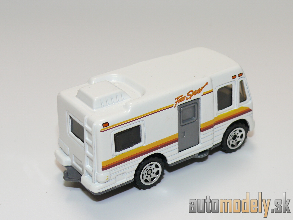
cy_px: 110
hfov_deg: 26.3
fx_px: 626
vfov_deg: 19.9
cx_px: 146
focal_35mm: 74
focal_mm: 11.1
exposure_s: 1/30
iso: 100
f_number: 4
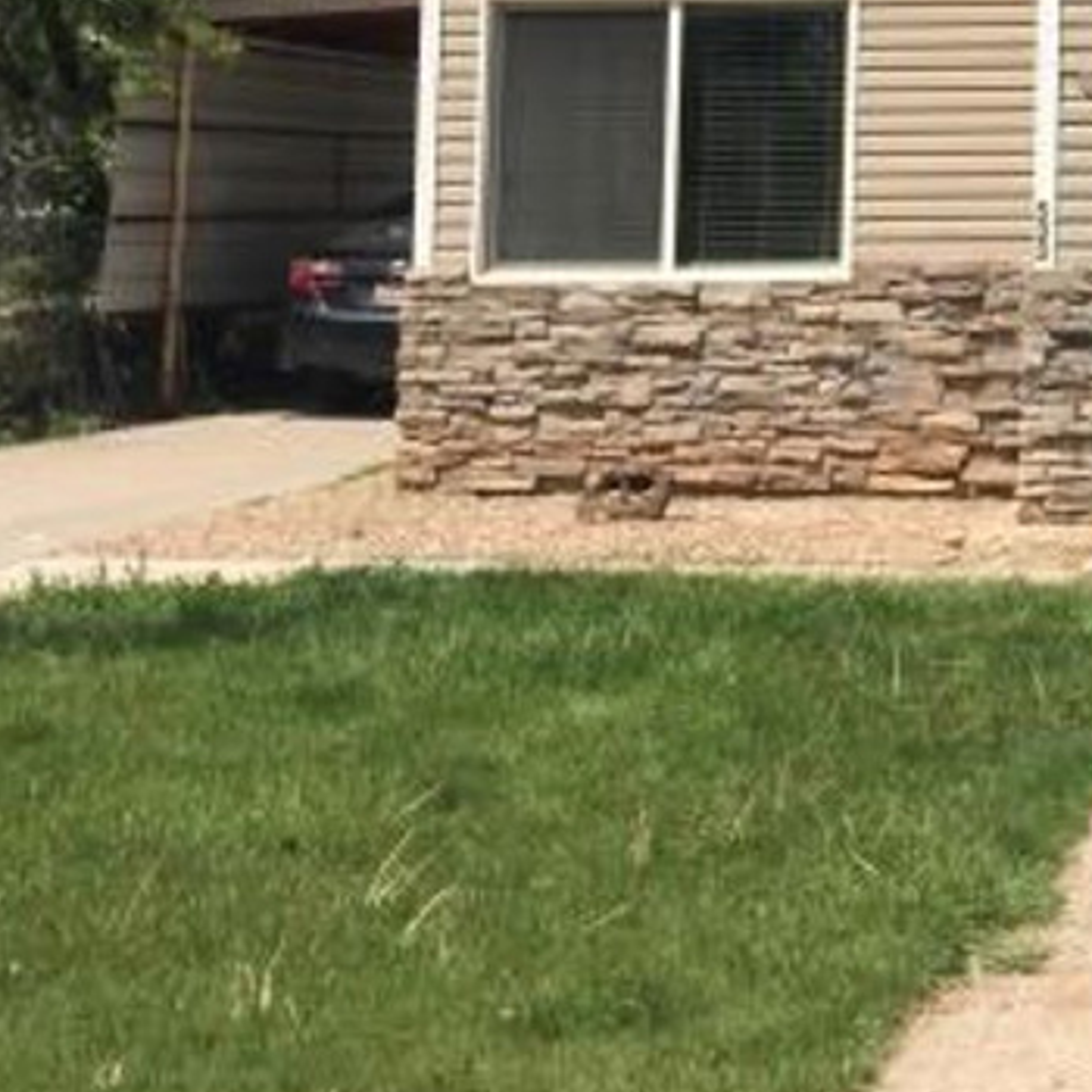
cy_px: -69
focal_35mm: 75
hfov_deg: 20.7
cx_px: 1488
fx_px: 2677
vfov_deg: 22.0
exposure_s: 1/2475
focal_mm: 4.15
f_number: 2.2
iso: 32
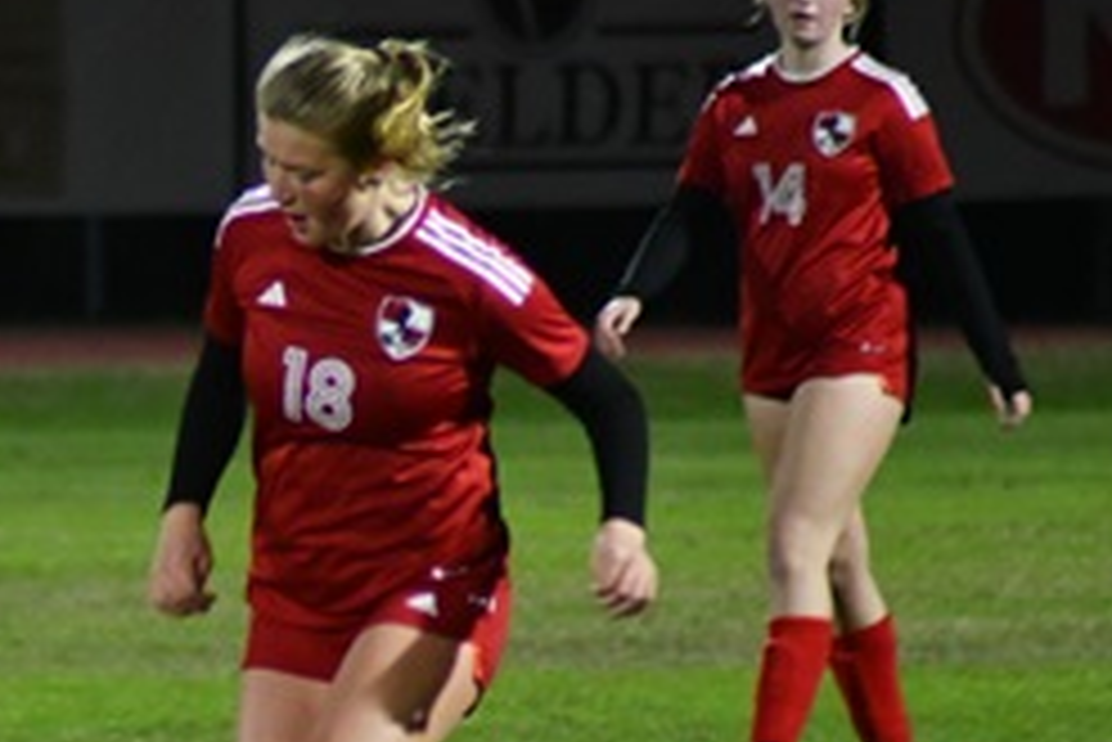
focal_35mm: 987
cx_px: -234
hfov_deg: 2.1
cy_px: 564
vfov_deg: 1.4
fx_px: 30504
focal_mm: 250
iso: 3600
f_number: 5
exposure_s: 1/250
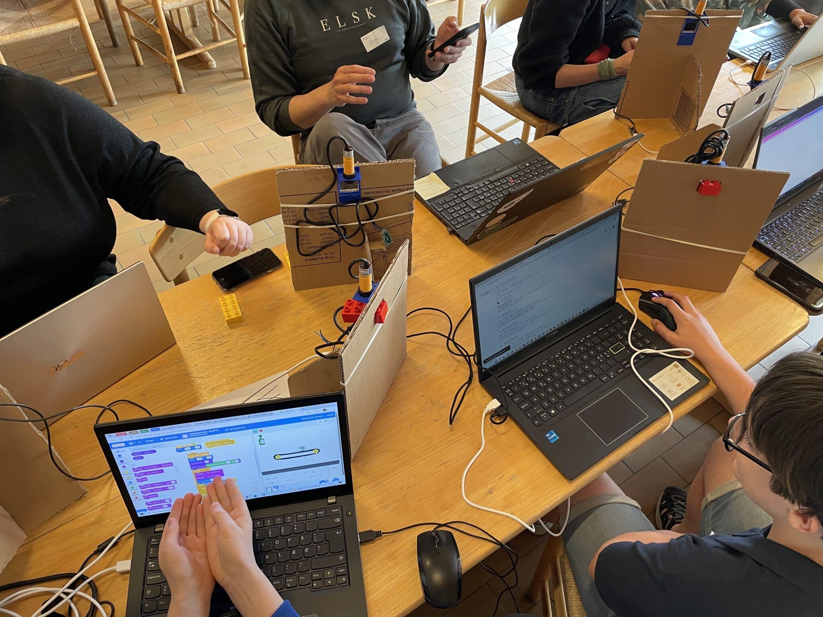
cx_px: 412
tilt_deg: -48.8
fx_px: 618
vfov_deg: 53.1
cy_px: 308
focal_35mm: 26
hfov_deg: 67.3
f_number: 1.6
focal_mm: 4.2
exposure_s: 1/60
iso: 160
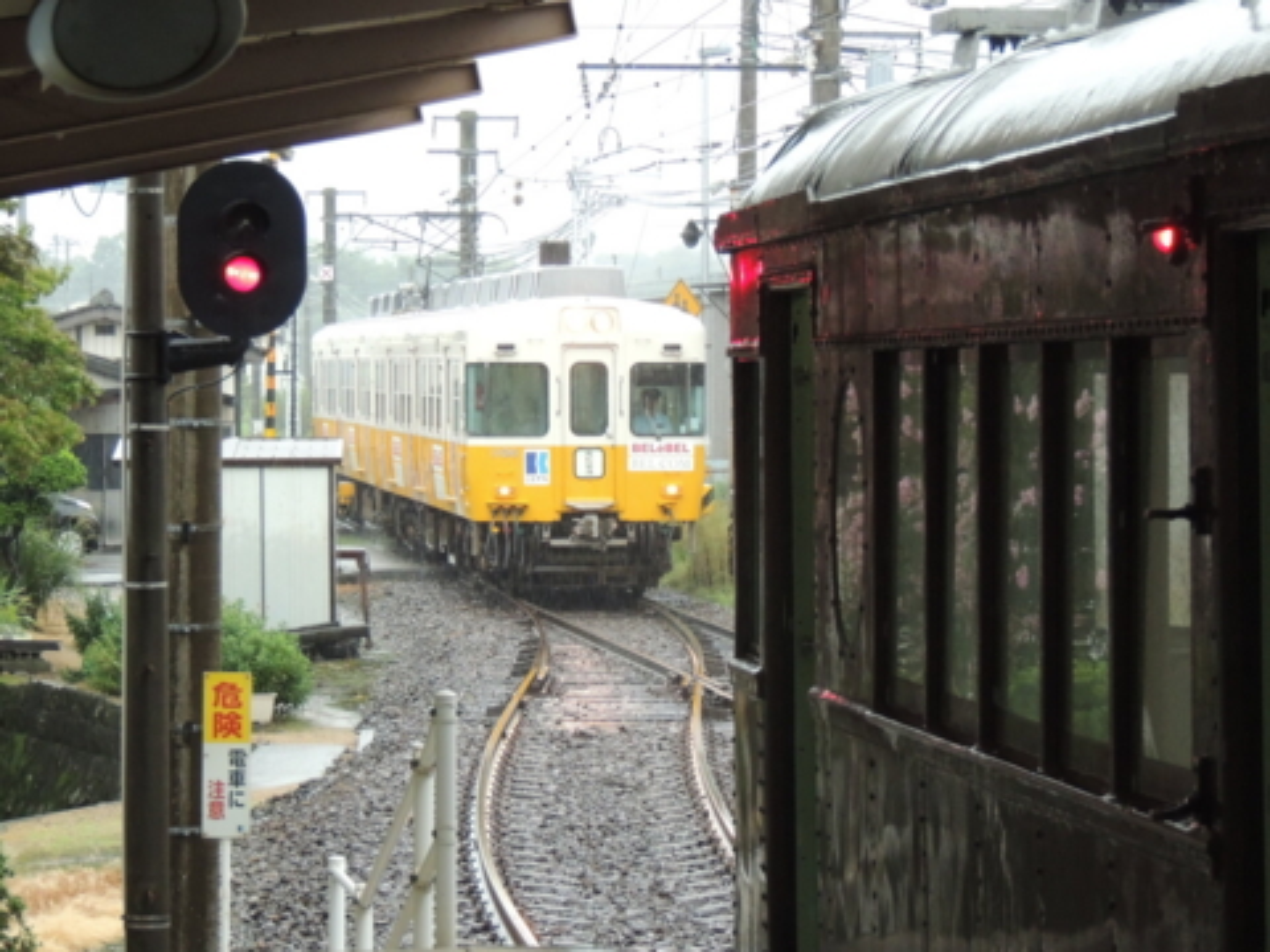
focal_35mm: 155
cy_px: 476
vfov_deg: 9.6
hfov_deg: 12.7
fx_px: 5687
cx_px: 635
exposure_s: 1/125
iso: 800
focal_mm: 27.6
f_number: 4.4
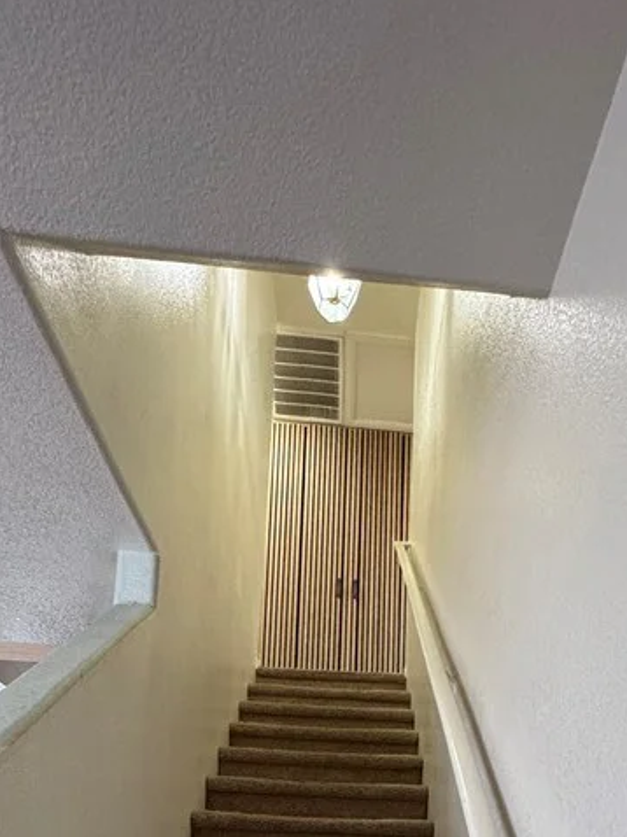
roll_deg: -1.1
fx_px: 725
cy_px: 858
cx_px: 419
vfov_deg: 48.1
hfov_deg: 46.0
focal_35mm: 30
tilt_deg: +6.8
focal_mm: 2.22
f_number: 2.2
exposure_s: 1/60
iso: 640
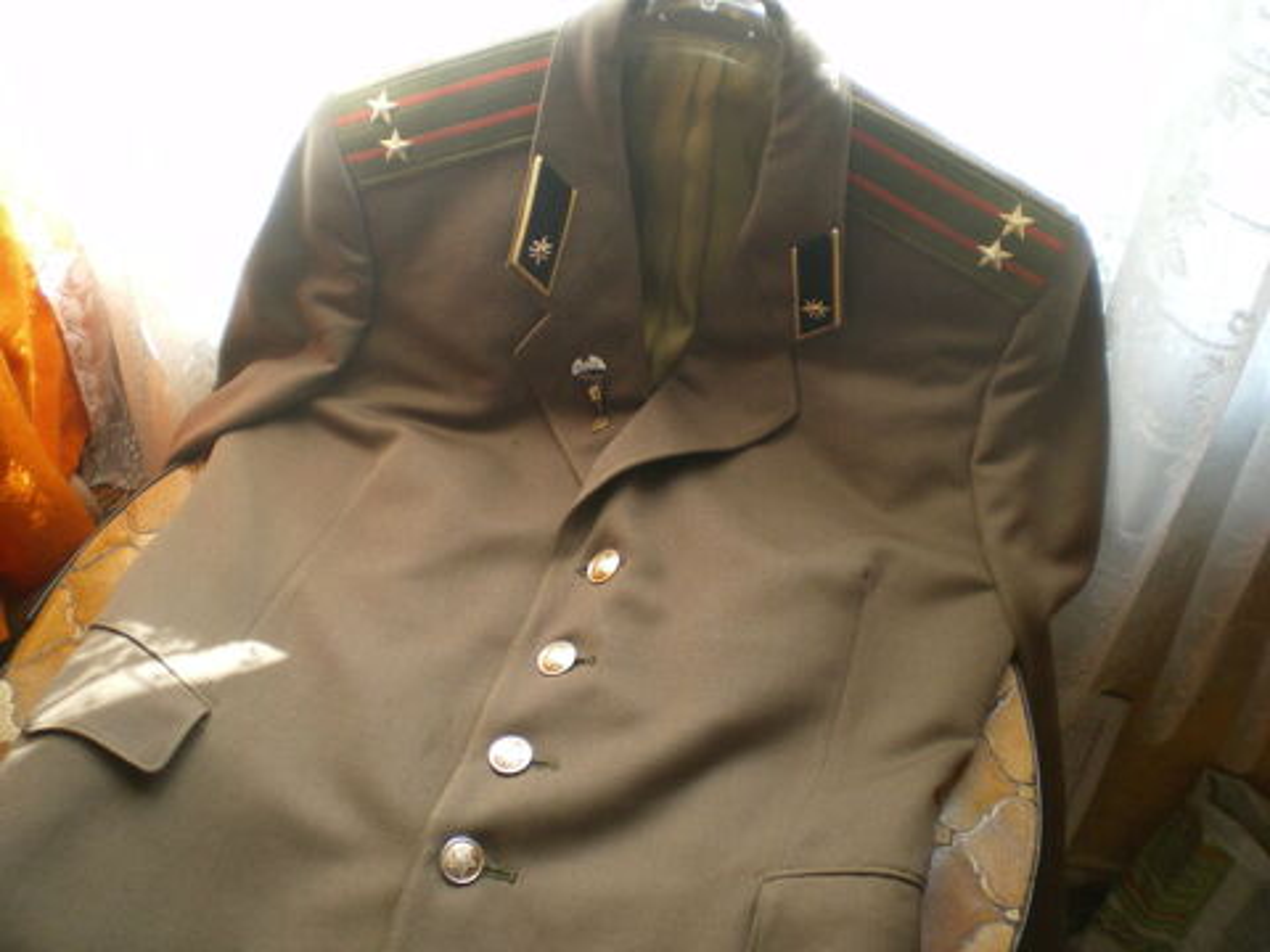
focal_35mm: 38
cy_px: 476
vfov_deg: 37.7
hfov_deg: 49.0
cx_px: 635
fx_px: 1394
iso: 160
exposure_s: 1/50
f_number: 3.1
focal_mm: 6.3
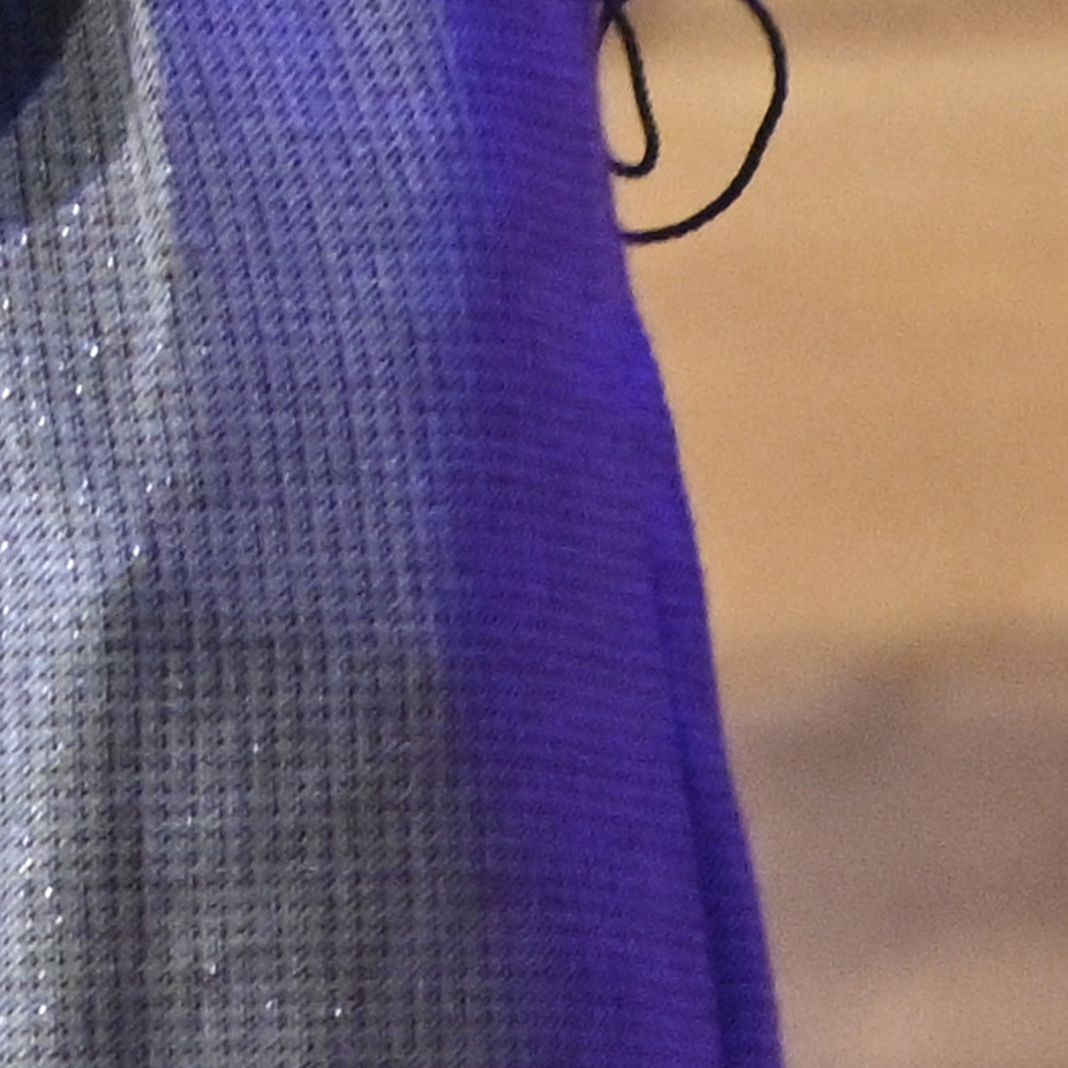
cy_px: -1737
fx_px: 108767
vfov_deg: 0.6
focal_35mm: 3116
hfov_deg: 0.6
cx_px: -1387
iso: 6400
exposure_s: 1/250
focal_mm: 400
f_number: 5.6
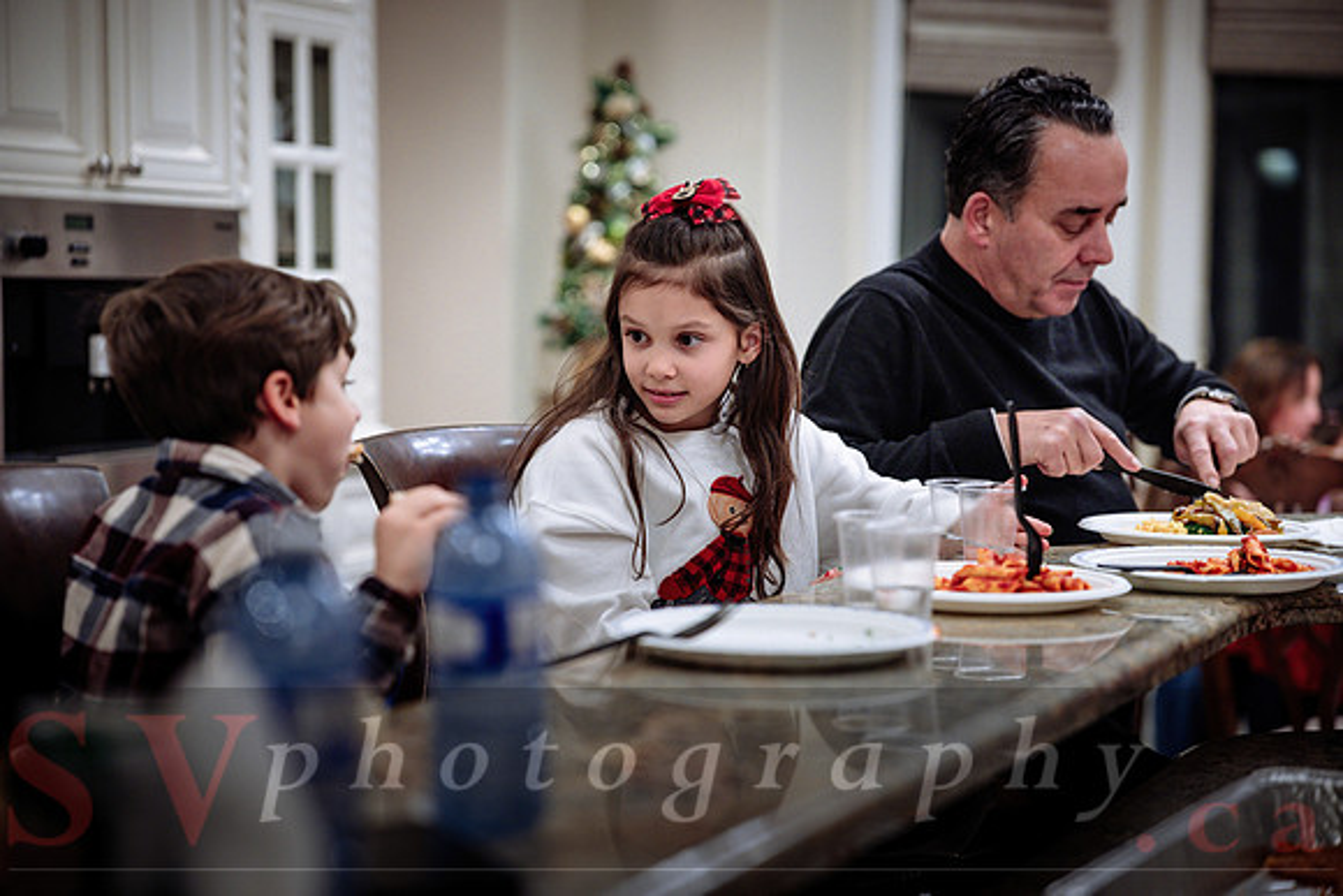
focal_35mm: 70
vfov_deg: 19.5
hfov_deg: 28.8
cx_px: 672
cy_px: 448
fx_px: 2612
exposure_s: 1/200
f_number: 2
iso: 1000
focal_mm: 70
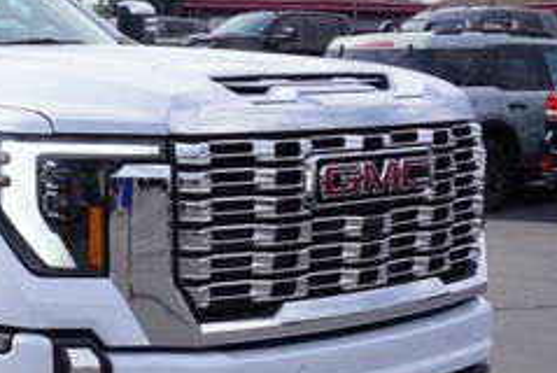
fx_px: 1554
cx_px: -165
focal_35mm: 100
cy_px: 266
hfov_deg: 18.9
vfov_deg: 13.6
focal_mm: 25
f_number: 10
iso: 100
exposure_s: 1/125
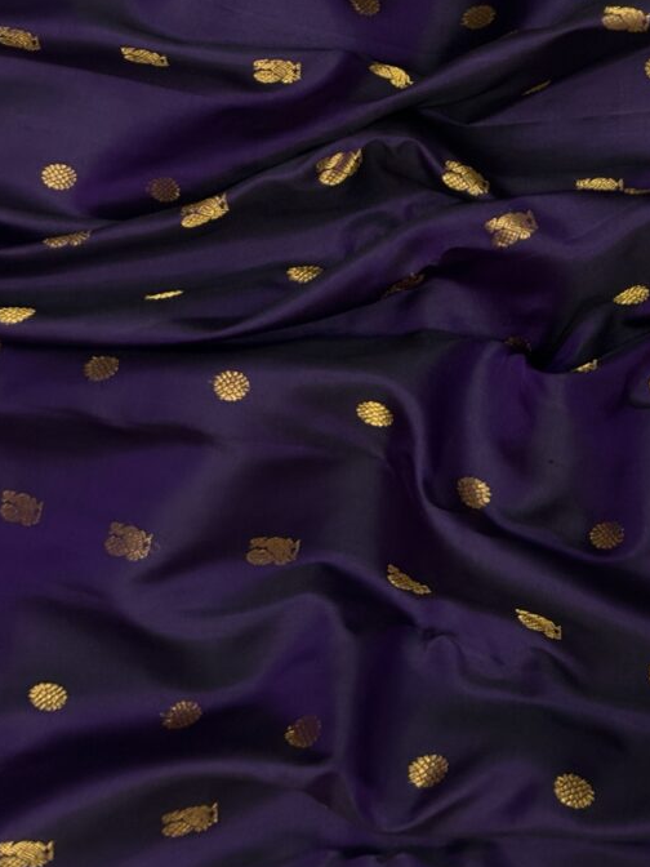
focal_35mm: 58
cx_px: 720
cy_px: -31
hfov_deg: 23.6
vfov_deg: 30.5
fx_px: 1452
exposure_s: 1/106
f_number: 1.5
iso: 32
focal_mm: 5.7
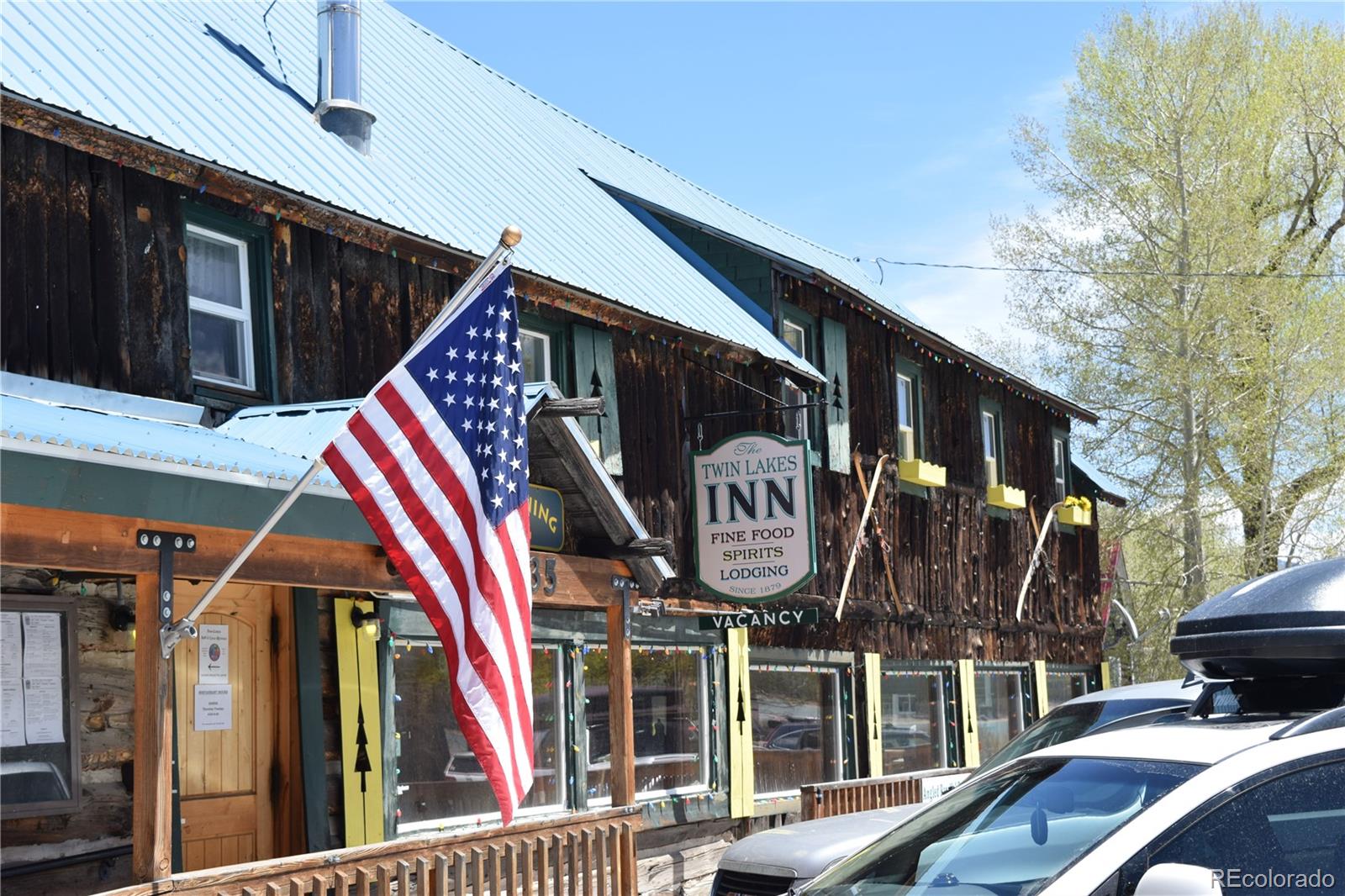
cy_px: 448
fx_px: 2017
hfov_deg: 36.9
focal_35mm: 54
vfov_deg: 25.0
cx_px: 672
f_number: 9
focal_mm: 36
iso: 200
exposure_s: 1/320
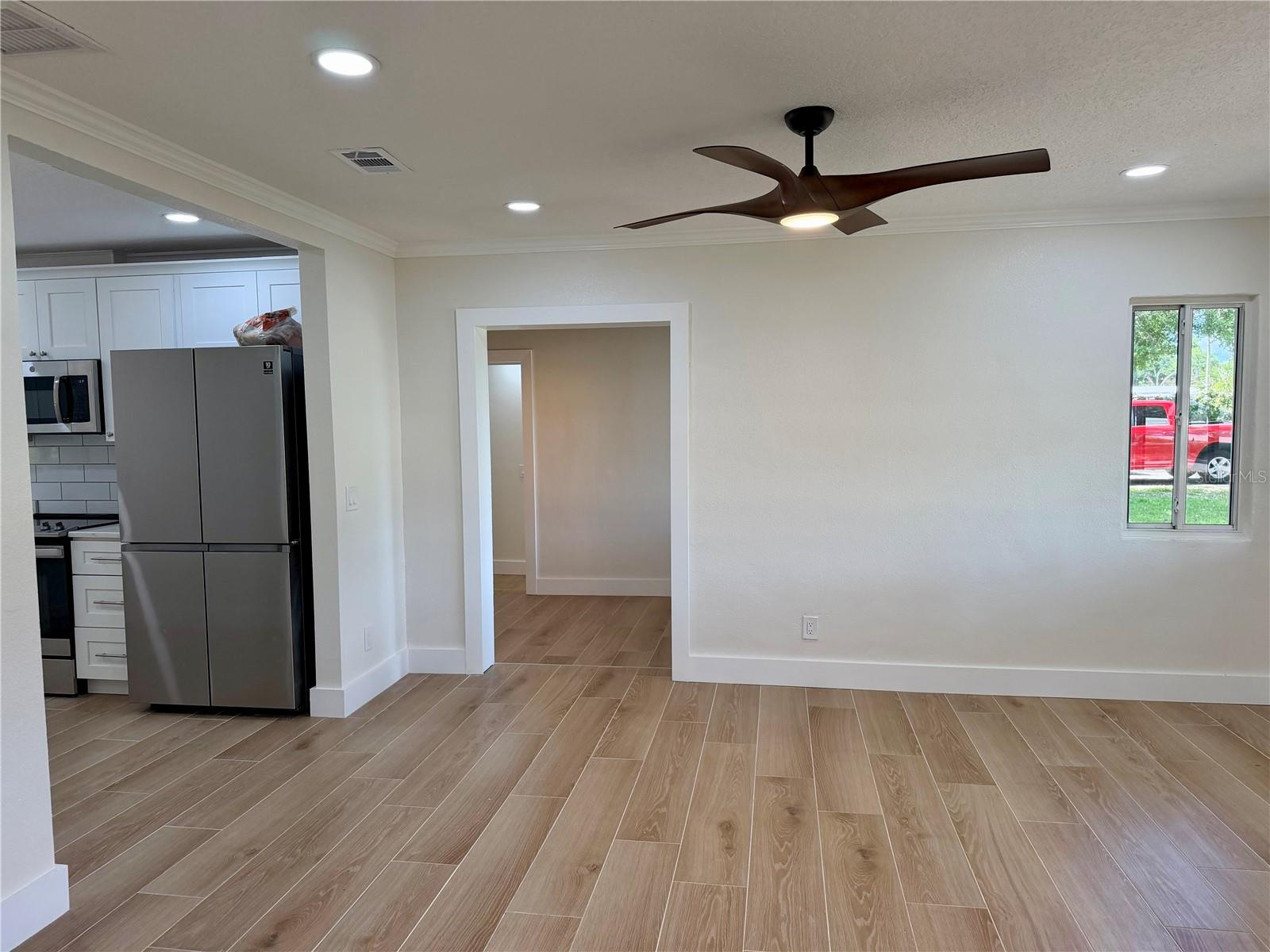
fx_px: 881
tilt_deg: -3.6
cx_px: 635
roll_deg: +1.0
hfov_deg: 71.6
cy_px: 476
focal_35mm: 24
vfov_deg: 56.8
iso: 160
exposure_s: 1/220
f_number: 1.78
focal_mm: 6.76
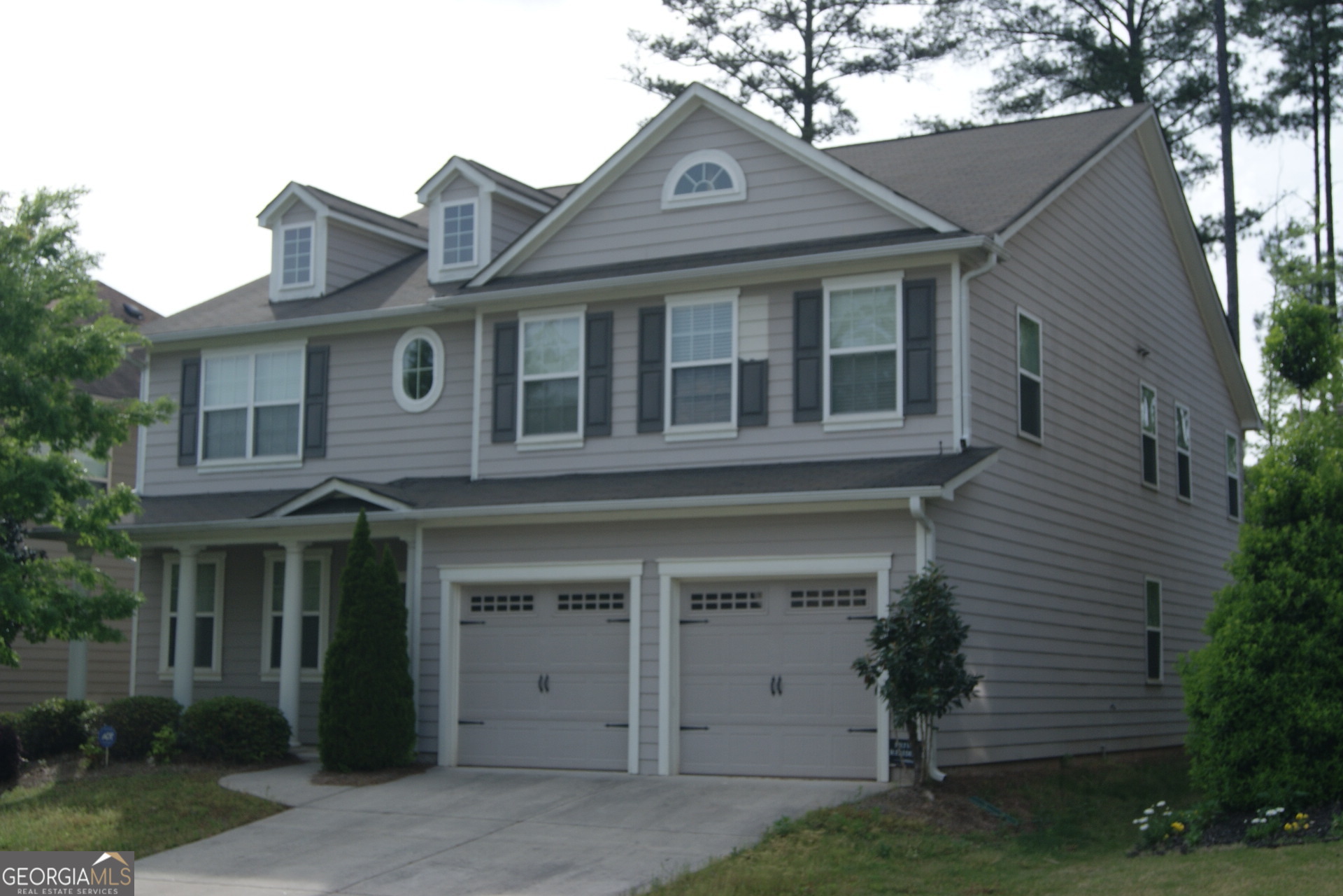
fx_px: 3077
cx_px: 672
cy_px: 448
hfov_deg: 24.6
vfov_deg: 16.6
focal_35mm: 82
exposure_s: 1/250
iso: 100
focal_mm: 55
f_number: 9
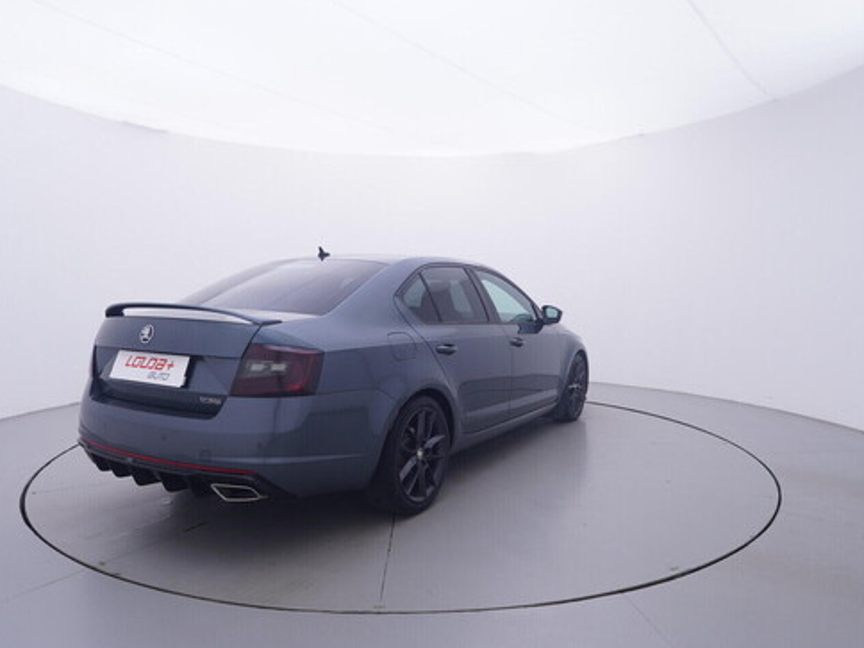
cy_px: 322
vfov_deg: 55.7
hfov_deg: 70.4
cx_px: 420
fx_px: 613
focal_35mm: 25
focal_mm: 15
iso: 200
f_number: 5
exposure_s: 1/80
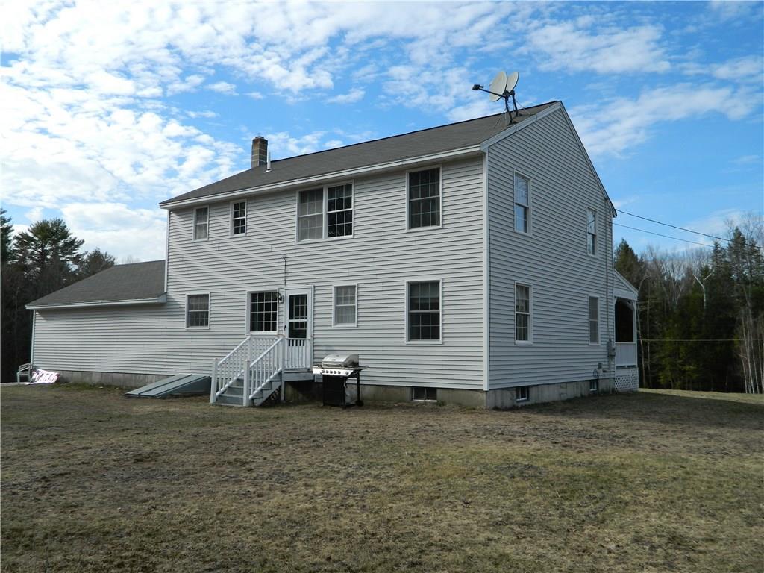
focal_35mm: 31
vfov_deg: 45.4
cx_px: 382
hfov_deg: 58.4
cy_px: 286
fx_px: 684
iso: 80
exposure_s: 1/800
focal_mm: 5.6
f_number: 3.2
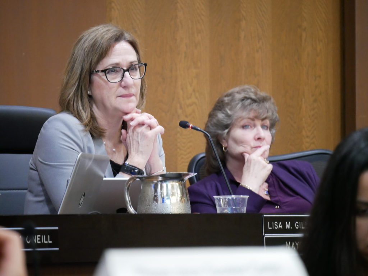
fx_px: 3042
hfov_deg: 6.9
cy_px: 138
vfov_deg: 5.2
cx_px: 184
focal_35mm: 286
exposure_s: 1/20
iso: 3200
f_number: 5.6
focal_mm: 143
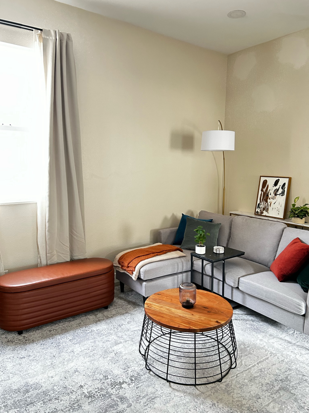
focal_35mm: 26
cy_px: 206
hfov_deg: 53.1
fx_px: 310
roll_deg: -0.1
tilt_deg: -8.8
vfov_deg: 67.3
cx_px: 154
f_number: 1.5
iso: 640
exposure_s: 1/33
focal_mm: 5.7
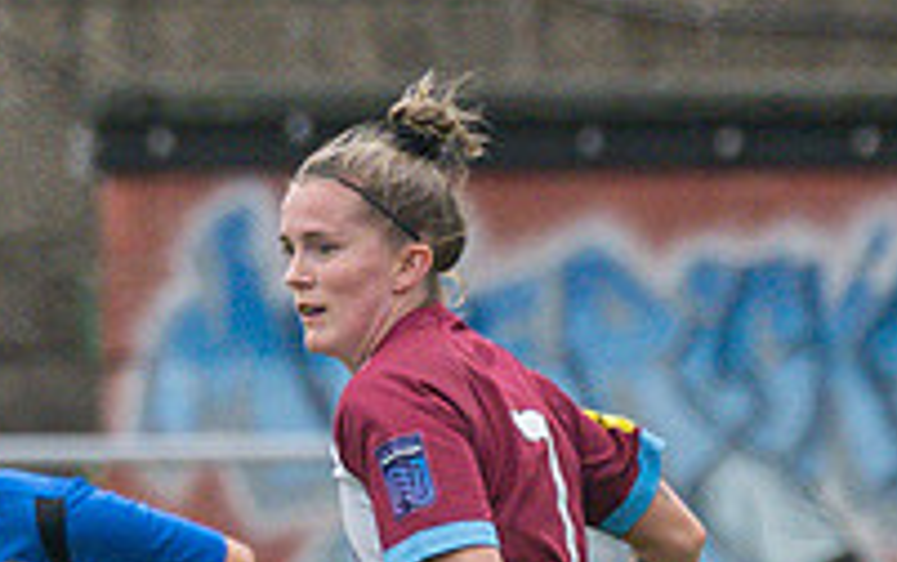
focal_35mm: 2102
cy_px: 751
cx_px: -221
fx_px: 51429
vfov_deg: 0.6
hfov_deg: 1.0
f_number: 4
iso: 800
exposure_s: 1/1250
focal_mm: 250
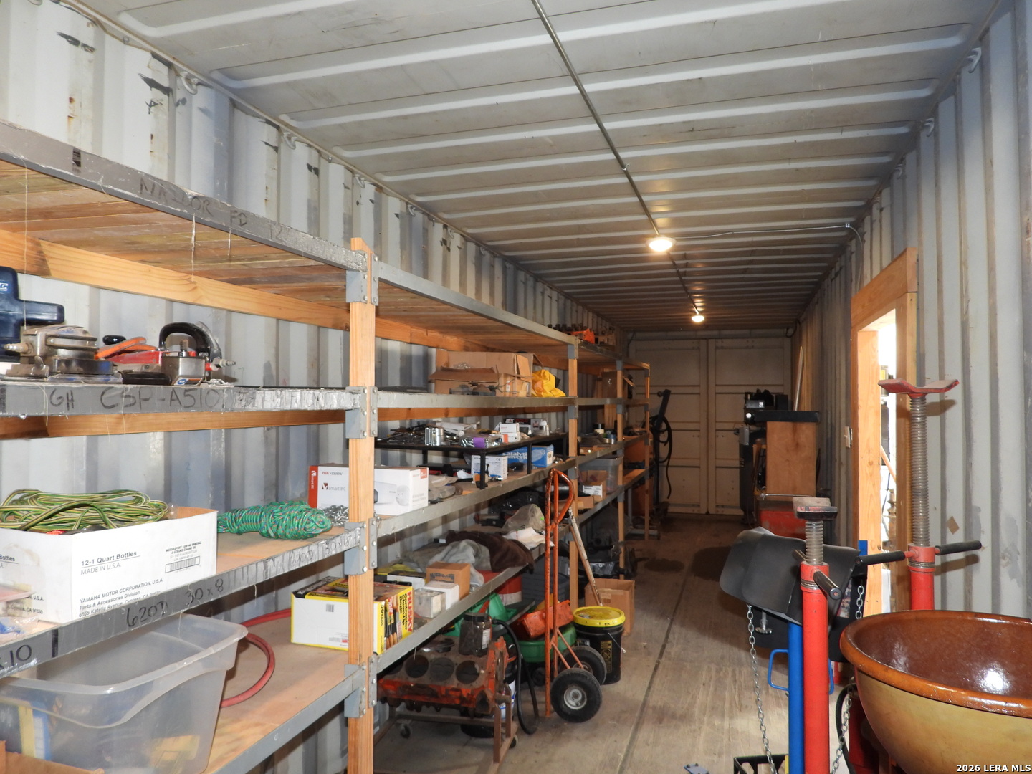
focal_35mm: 24
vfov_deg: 56.8
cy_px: 387
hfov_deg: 71.6
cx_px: 516
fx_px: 716
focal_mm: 4.3
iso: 200
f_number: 2.8
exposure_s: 1/30
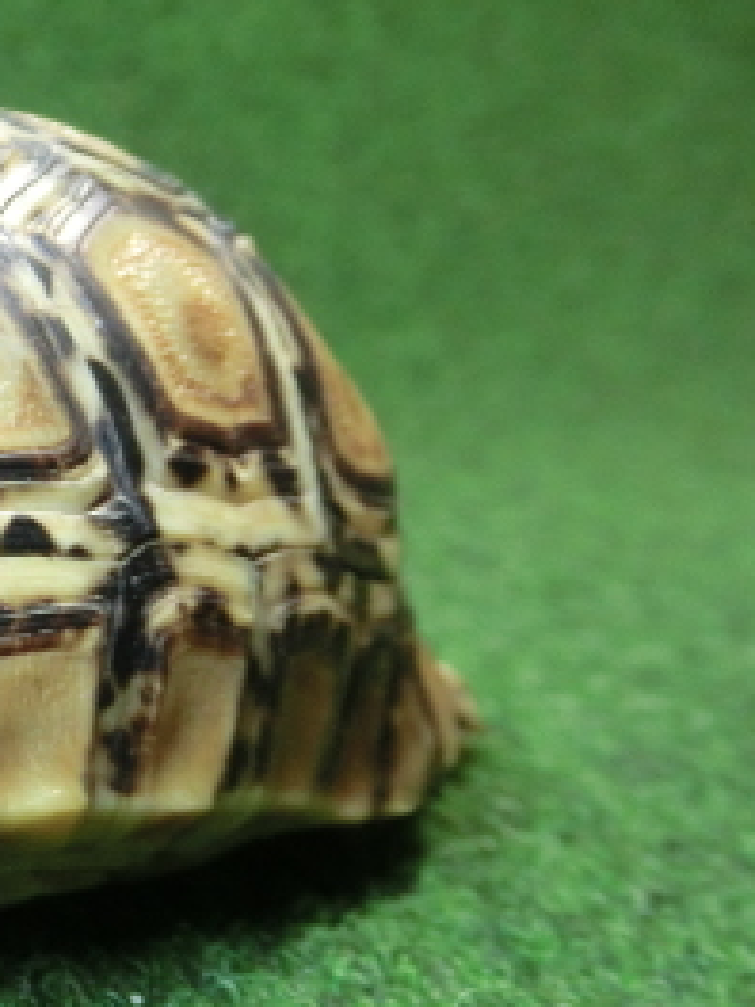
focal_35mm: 68
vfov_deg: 28.4
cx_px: -278
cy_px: 637
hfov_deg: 19.6
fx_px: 1978
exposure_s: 1/60
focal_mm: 5
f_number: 3
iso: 500
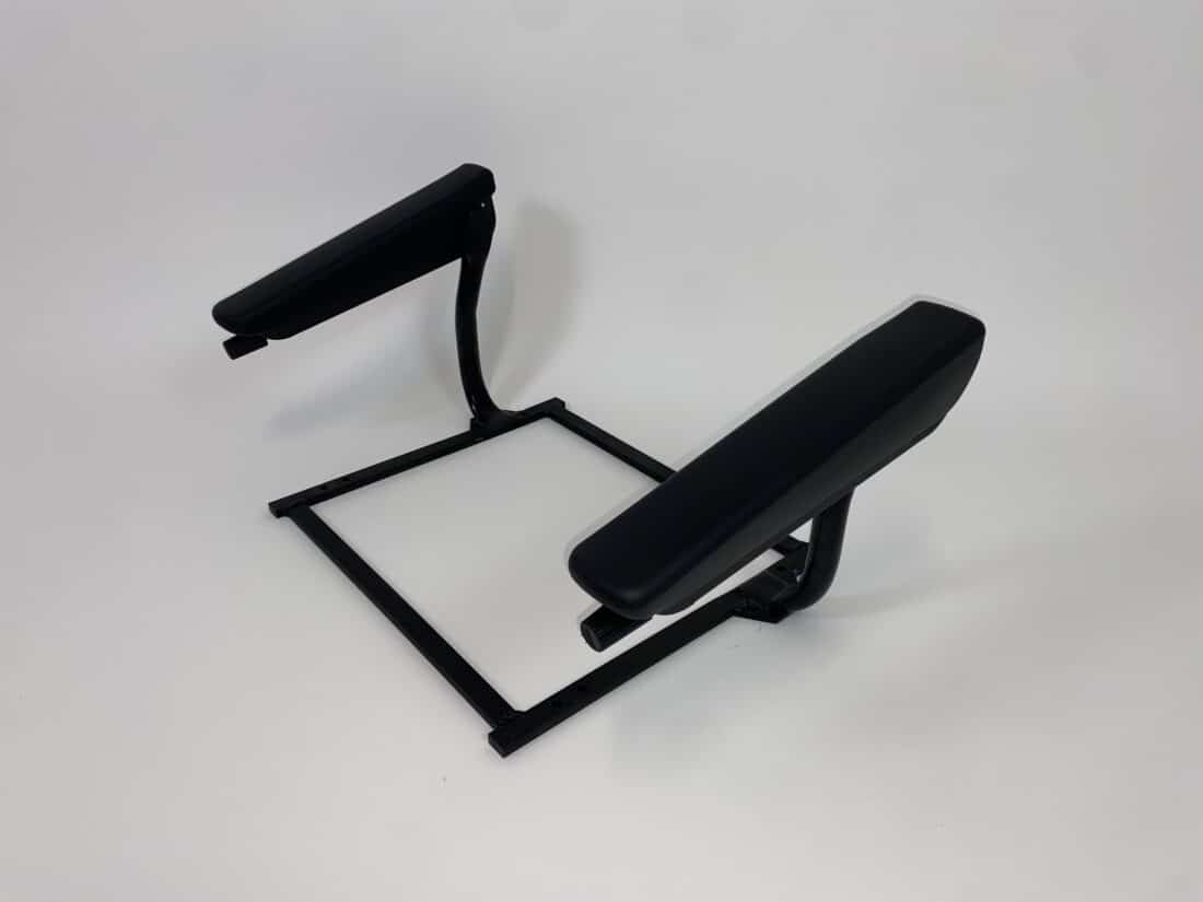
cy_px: 451
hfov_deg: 67.3
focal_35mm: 26
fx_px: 904
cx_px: 602
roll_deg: +0.5
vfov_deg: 53.1
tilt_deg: -30.0
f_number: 1.8
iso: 32
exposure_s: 1/119
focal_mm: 4.25
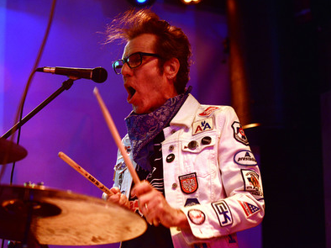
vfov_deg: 19.1
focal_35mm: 77
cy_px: 124
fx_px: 736
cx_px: 152
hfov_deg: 25.3
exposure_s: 1/160
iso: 2000
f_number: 2.8
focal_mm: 70
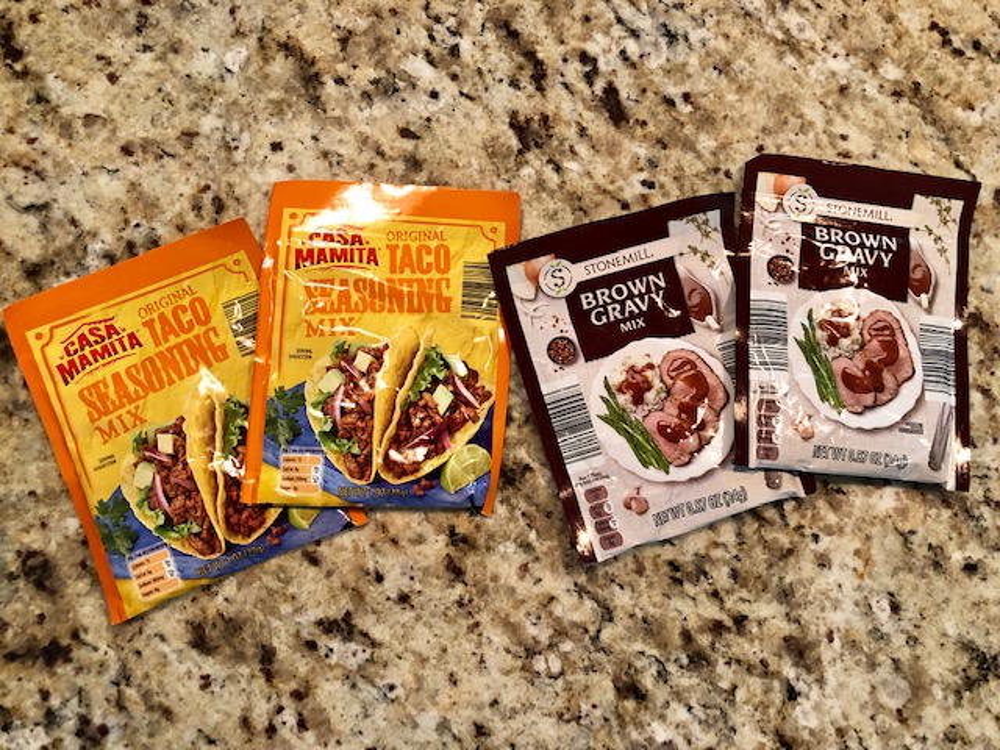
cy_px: 375
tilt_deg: -81.6
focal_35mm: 28
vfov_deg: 49.7
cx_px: 500
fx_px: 809
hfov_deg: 63.4
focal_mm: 3.99
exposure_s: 1/12
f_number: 1.8
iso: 100
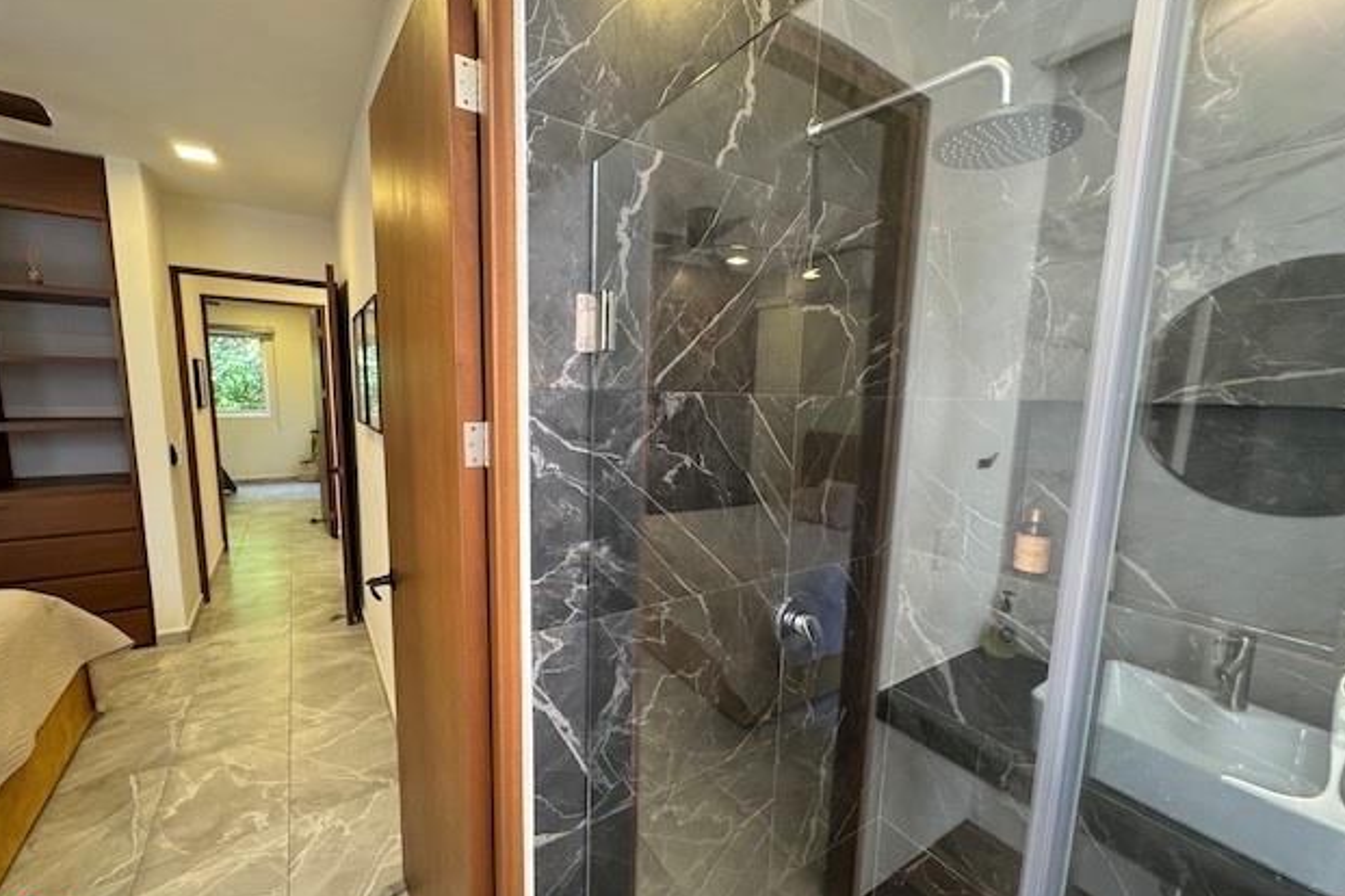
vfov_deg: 77.3
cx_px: 667
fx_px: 560
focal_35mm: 15
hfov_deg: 100.4
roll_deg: -1.6
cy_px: 470
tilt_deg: -7.7
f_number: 2.2
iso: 250
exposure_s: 1/60
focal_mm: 2.22
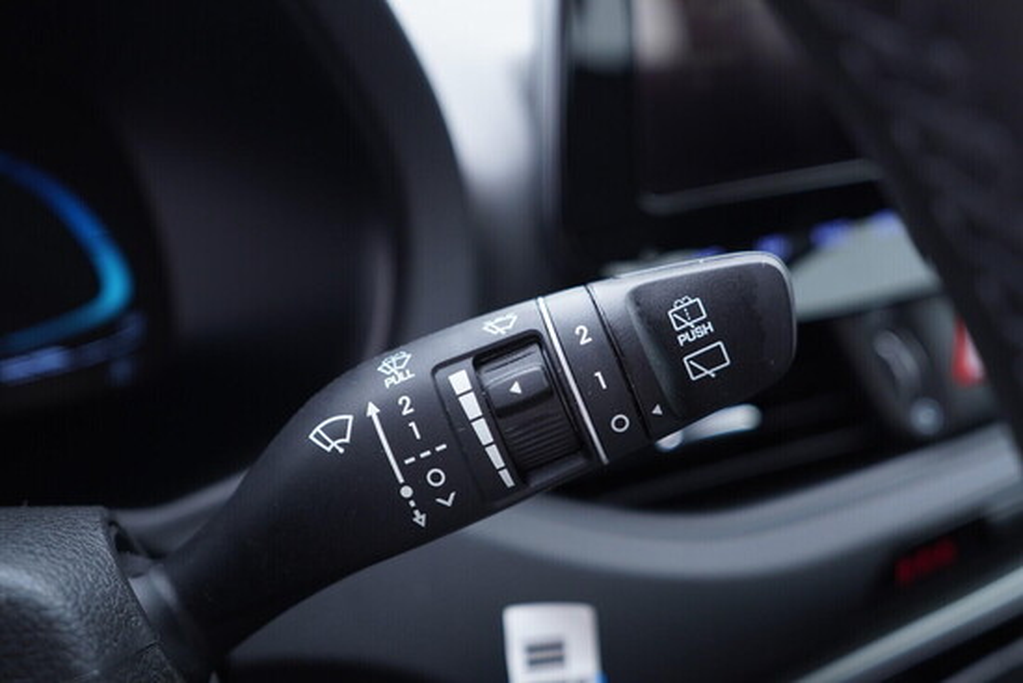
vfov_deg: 36.9
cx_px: 512
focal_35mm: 36
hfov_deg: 53.1
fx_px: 1023
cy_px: 342
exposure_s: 1/40
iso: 320
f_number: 2.8
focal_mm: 24
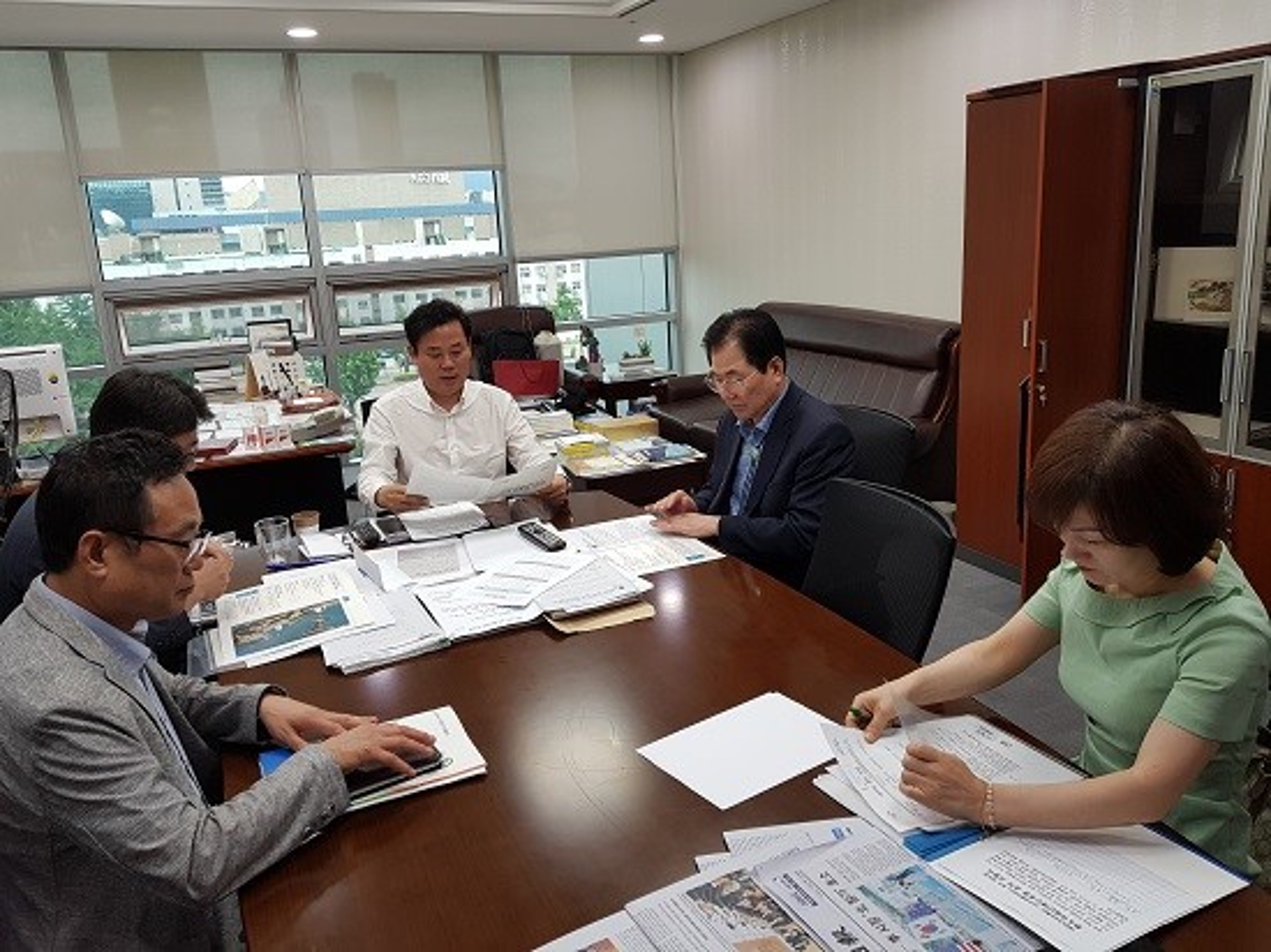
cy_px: 476
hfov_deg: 67.3
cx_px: 636
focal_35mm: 26
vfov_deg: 53.0
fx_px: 954
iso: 64
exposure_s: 1/60
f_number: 1.7
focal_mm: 4.2
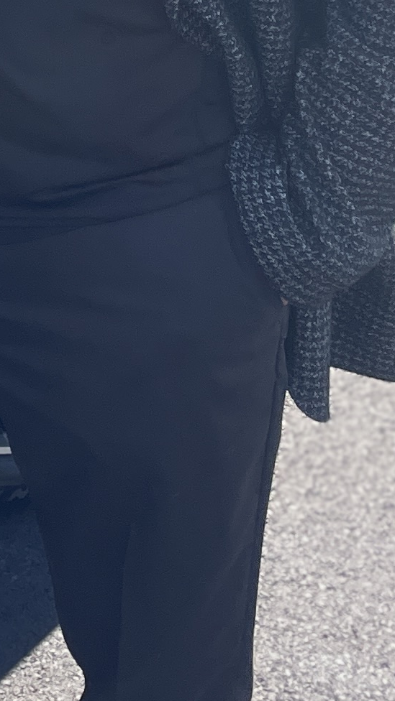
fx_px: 2179
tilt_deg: -14.6
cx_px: -358
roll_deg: +0.8
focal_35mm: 117
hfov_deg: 9.7
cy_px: -267
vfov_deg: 17.0
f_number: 1.6
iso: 50
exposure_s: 1/1618
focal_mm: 4.2
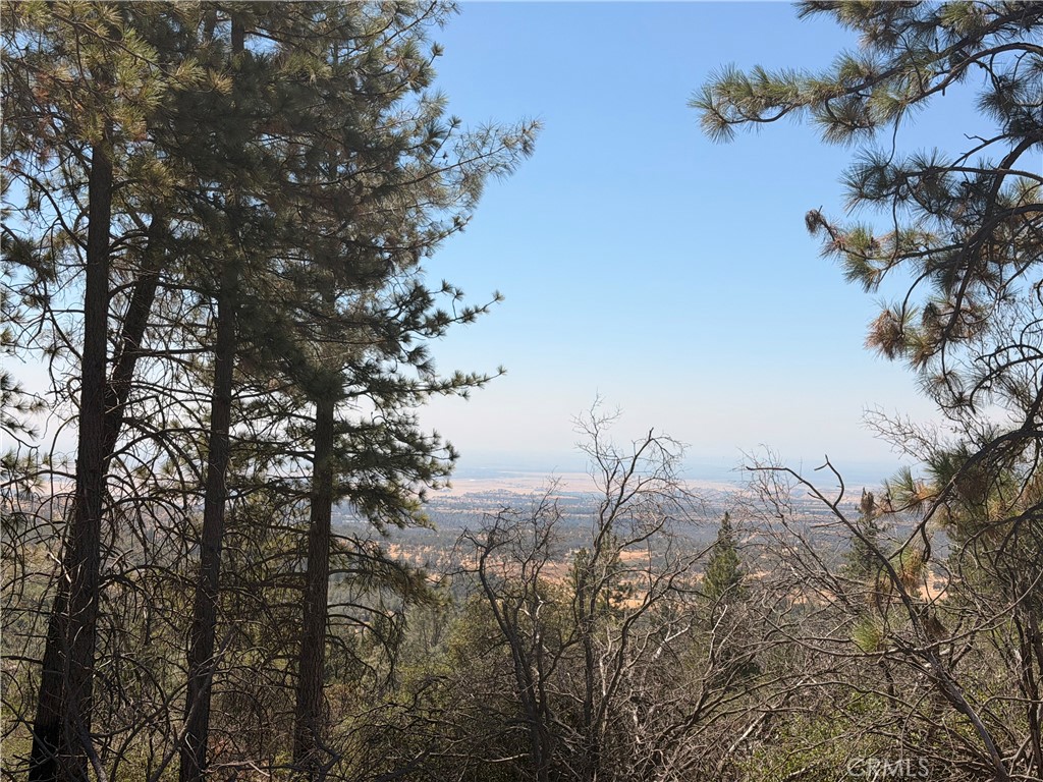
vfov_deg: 30.3
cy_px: 391
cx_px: 522
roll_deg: -0.9
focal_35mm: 48
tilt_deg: +1.7
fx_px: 1446
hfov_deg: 39.7
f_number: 1.78
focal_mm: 6.76
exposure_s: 1/6024
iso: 64
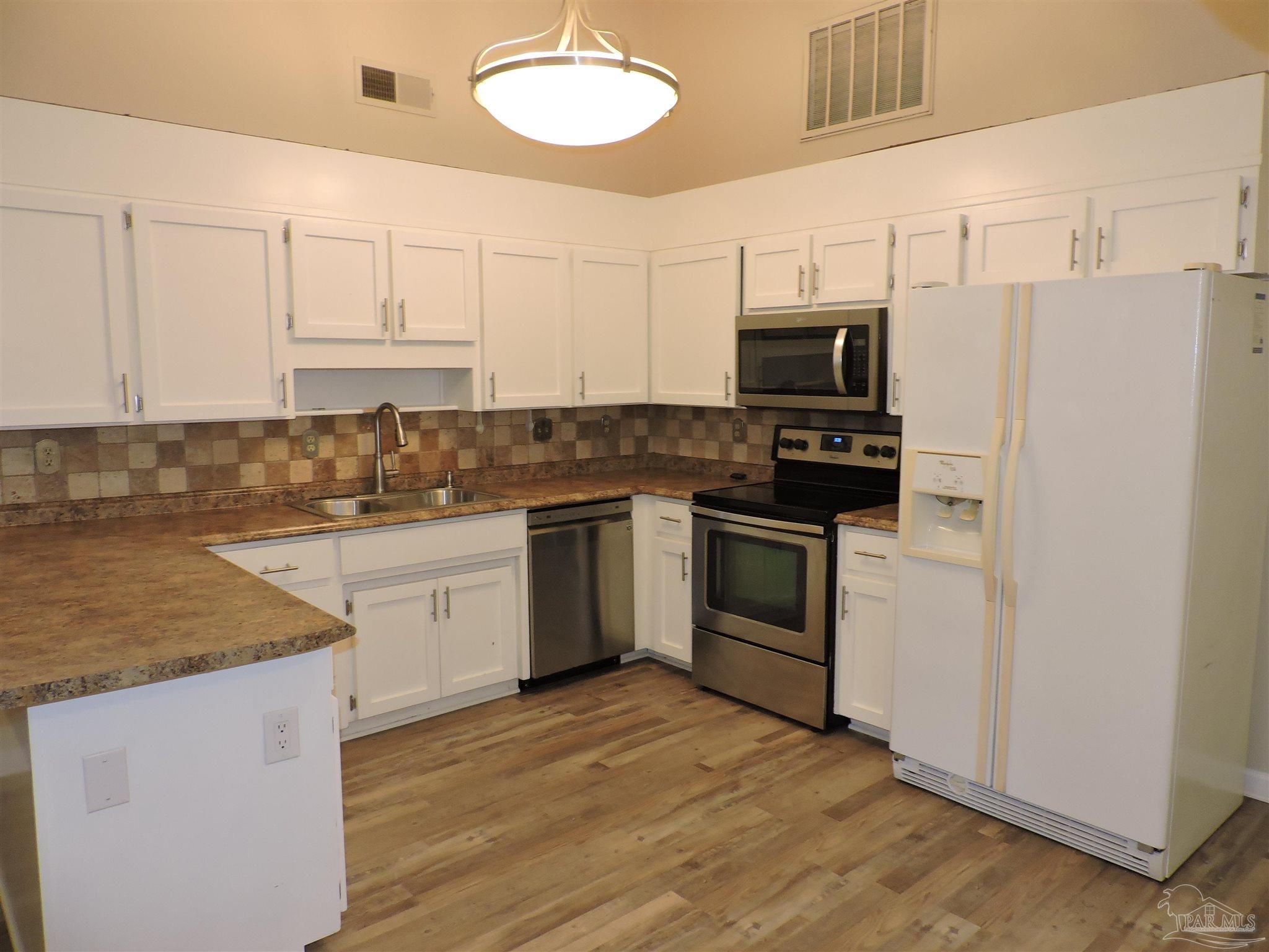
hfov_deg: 71.6
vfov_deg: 56.8
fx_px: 880
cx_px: 634
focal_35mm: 24
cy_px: 476
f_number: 3
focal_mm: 4.3
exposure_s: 1/40
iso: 320
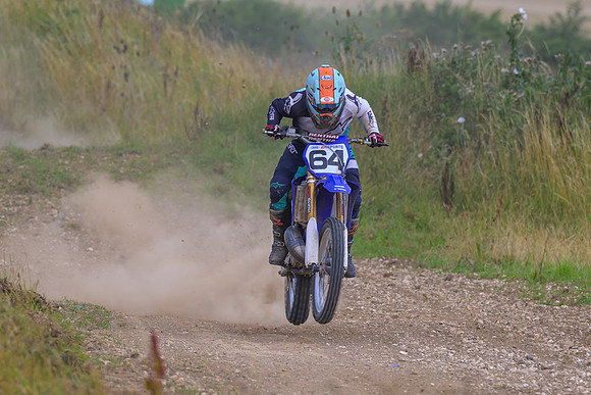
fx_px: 7727
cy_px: 310
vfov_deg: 2.9
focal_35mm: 471
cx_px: 361
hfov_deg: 4.4
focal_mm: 200
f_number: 4
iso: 64
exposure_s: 1/400
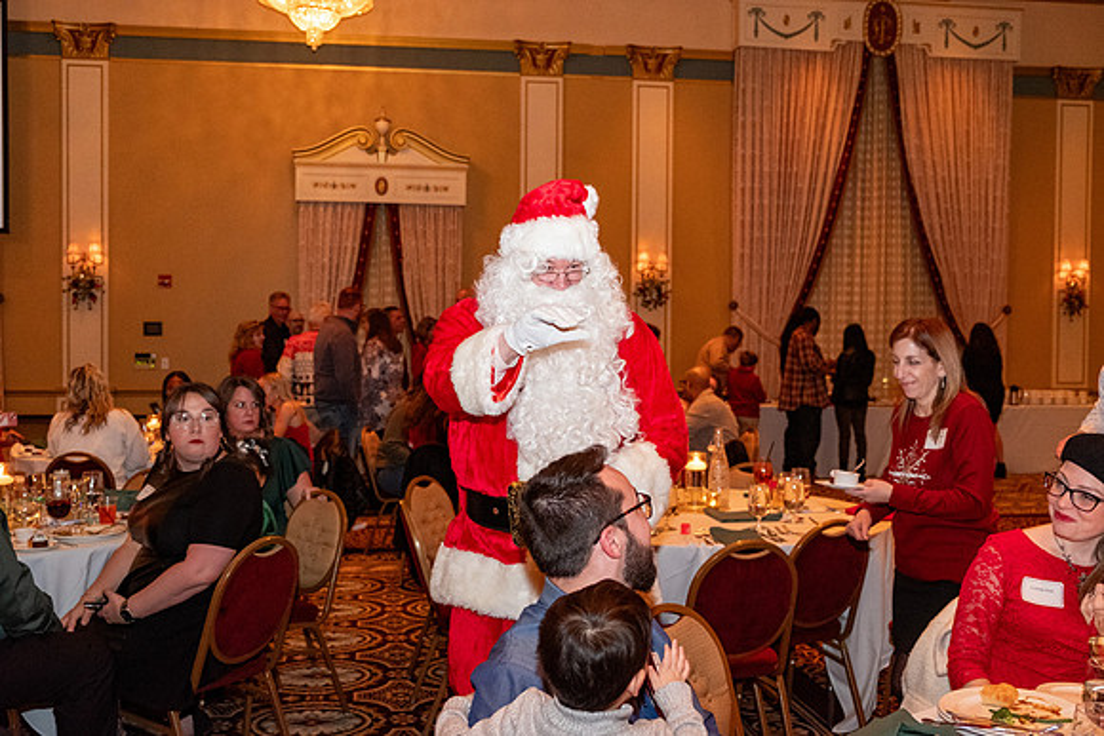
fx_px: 1104
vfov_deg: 36.9
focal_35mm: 36
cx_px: 552
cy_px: 368
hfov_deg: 53.1
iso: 2500
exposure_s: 1/125
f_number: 3.2
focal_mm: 24.3
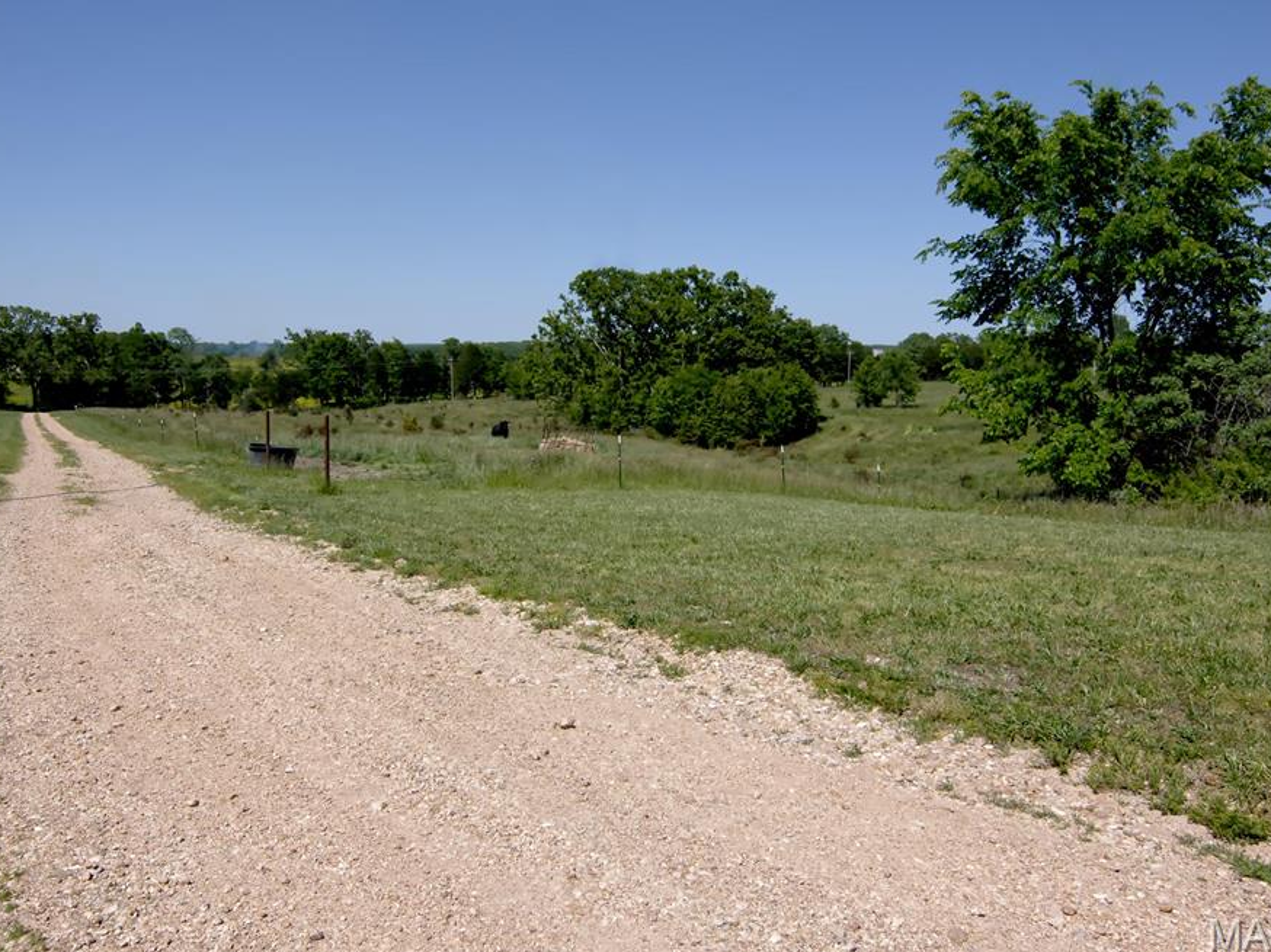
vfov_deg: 51.3
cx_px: 610
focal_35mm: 27
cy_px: 470
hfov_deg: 65.3
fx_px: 991
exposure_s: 1/200
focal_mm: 16
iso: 100
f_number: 14
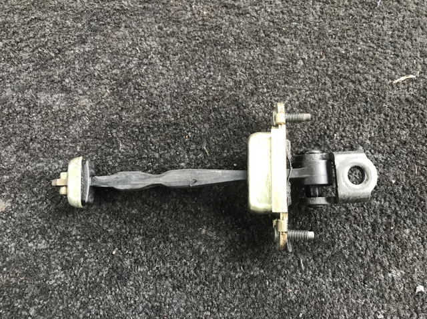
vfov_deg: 49.7
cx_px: 214
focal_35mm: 28
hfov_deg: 63.5
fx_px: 345
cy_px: 160
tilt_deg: -79.6
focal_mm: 3.99
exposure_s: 1/33
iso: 40
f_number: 1.8
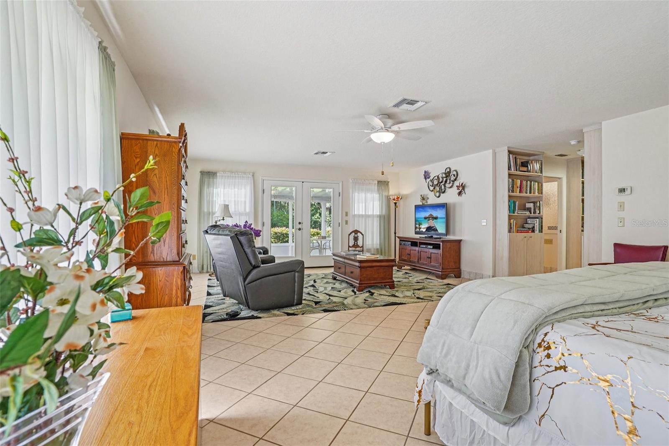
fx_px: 316
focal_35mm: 17
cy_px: 223
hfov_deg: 93.3
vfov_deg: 70.4
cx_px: 334
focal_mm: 17
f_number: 9
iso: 400
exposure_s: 1/25
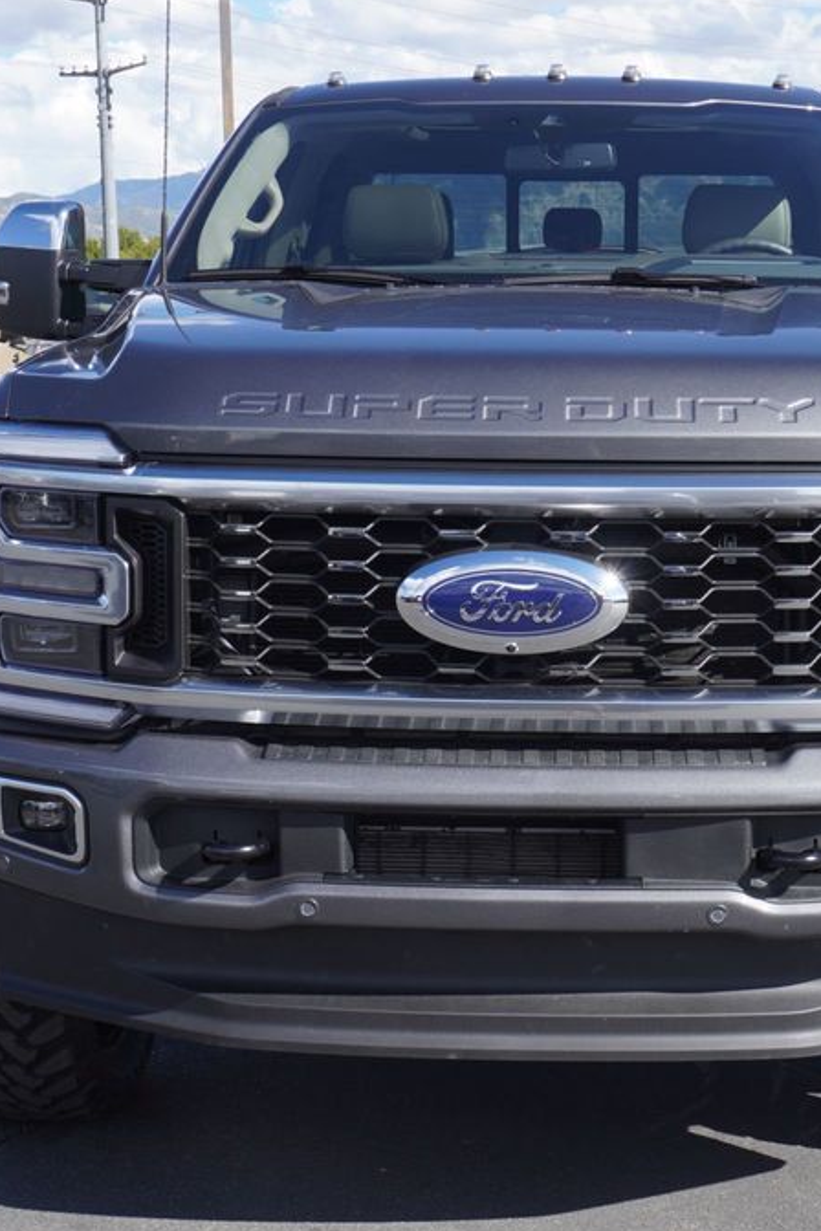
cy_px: 621
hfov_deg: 21.2
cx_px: 519
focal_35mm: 64
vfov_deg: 31.4
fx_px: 2189
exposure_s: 1/125
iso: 100
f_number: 9
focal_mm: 28
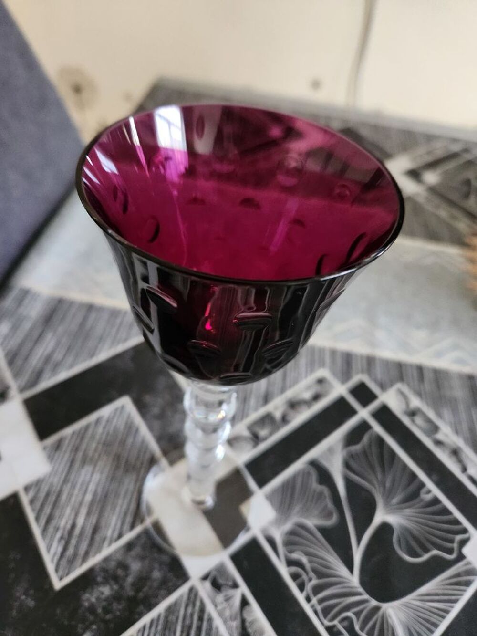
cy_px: 318
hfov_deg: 58.9
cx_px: 238
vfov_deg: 73.9
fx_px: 423
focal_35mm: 23
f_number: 1.8
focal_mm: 5.4
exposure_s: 1/24
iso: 1000
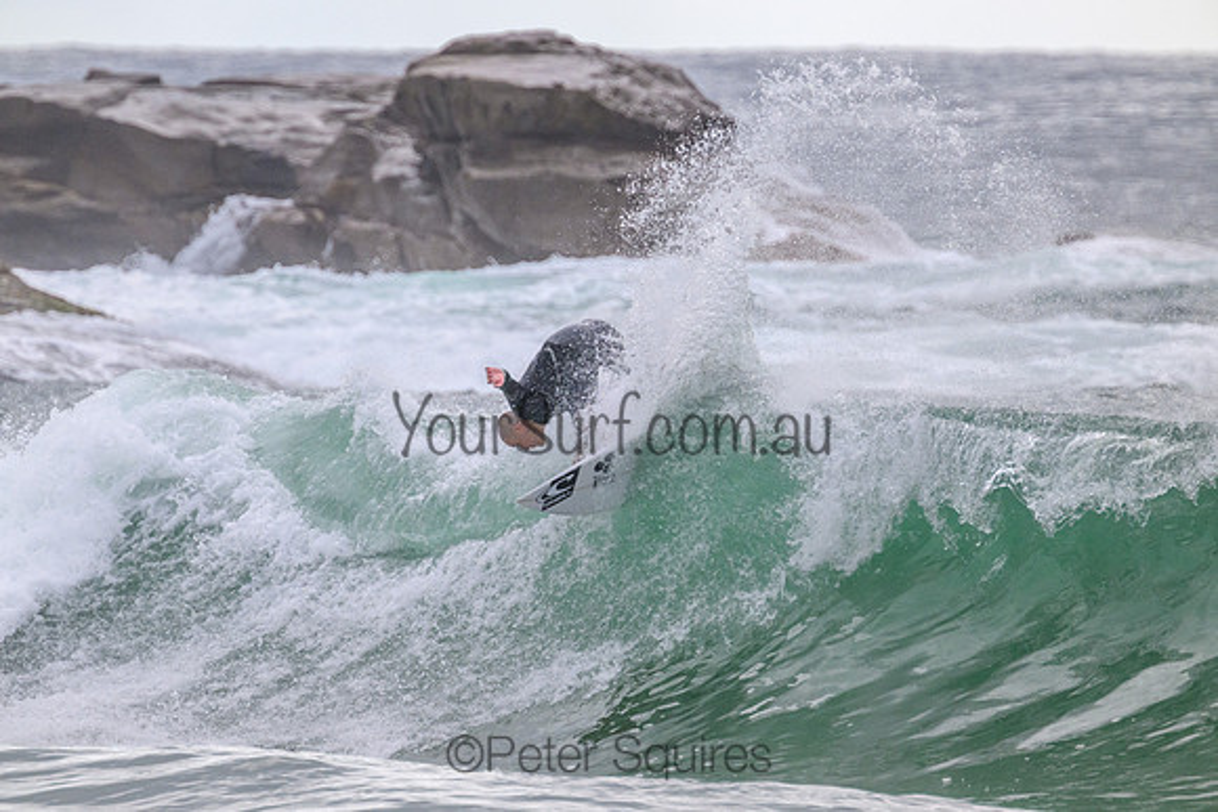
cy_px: 406
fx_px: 27072
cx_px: 609
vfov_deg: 1.7
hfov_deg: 2.6
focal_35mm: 800
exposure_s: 1/2000
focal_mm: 800
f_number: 11
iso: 2000
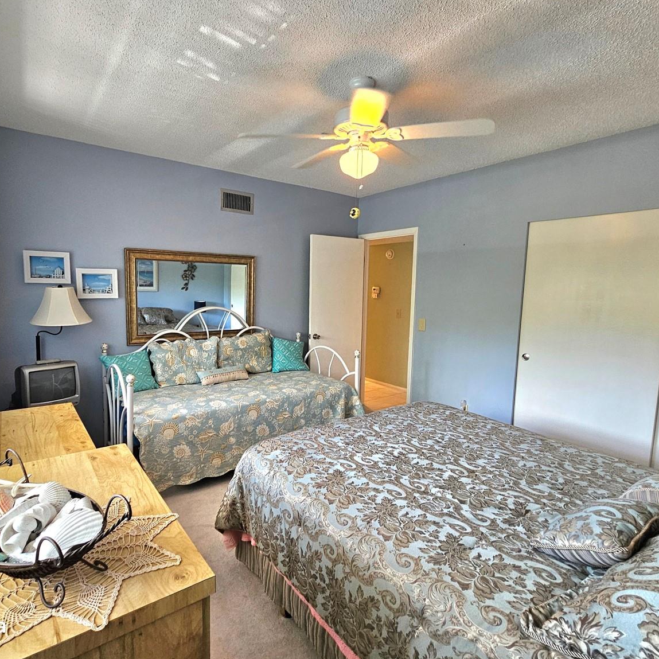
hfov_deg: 87.1
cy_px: 330
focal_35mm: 16
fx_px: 345
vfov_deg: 87.4
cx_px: 294
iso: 250
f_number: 2.2
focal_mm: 2.2
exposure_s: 1/60.2
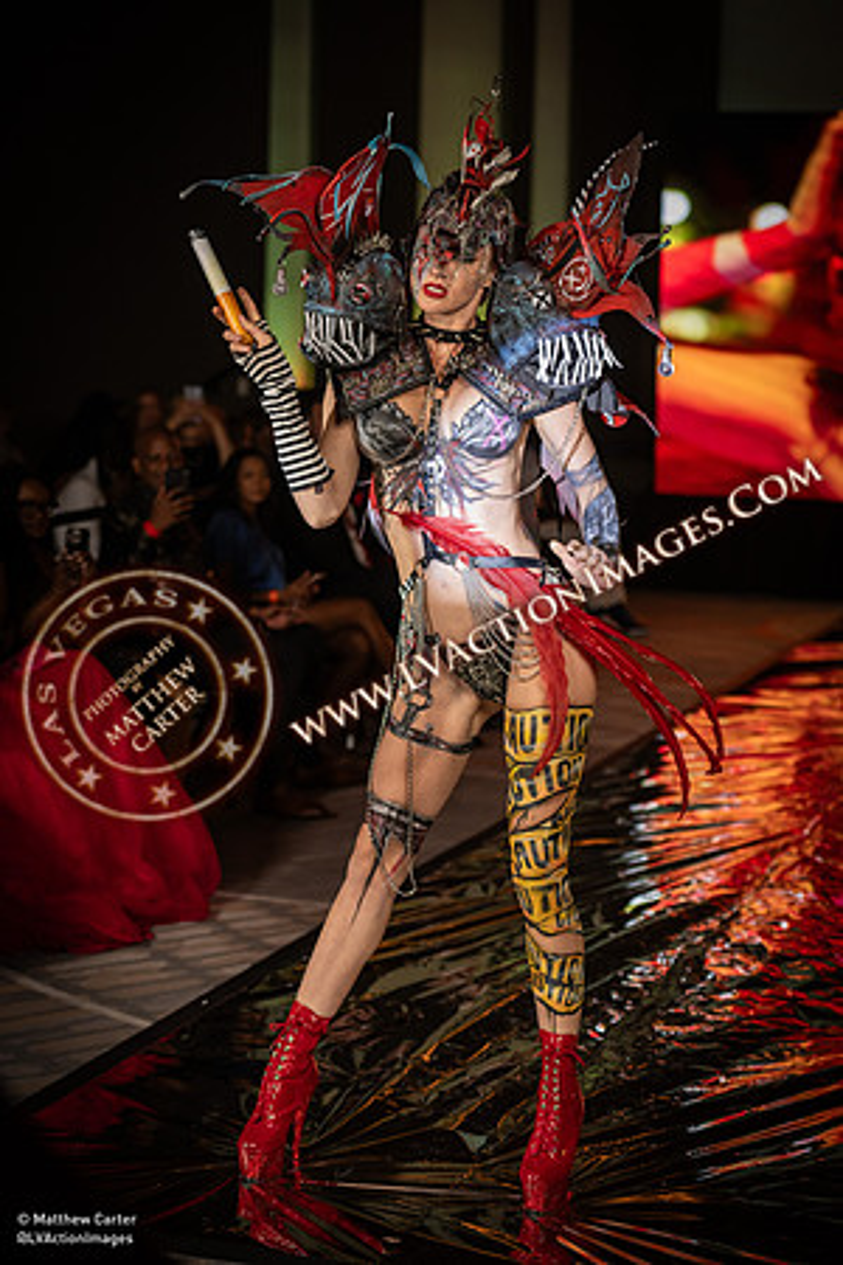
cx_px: 422
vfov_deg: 28.8
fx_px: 2459
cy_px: 632
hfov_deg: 19.5
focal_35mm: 70
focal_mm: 70
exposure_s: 1/400
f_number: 2.8
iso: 1250
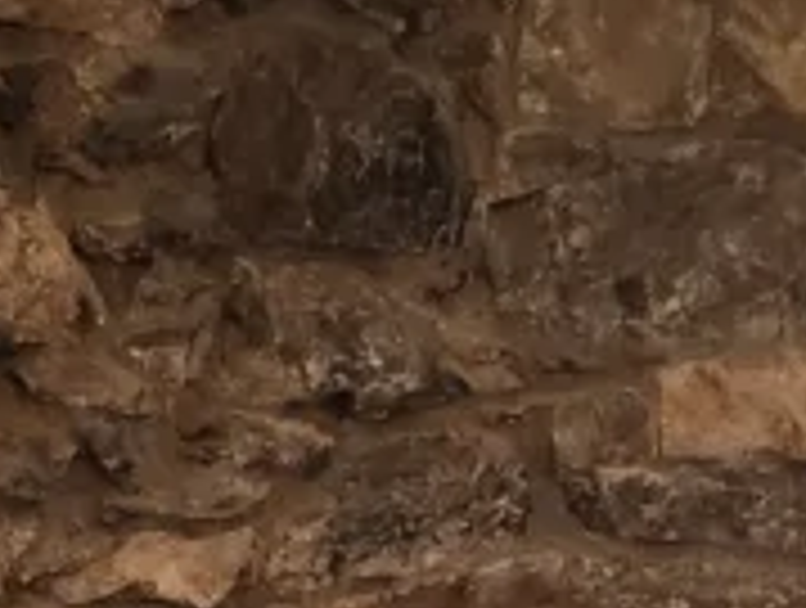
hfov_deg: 14.4
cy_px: 1004
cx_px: 482
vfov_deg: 10.4
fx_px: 3196
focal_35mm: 137
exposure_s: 1/25
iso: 640
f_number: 1.8
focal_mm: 5
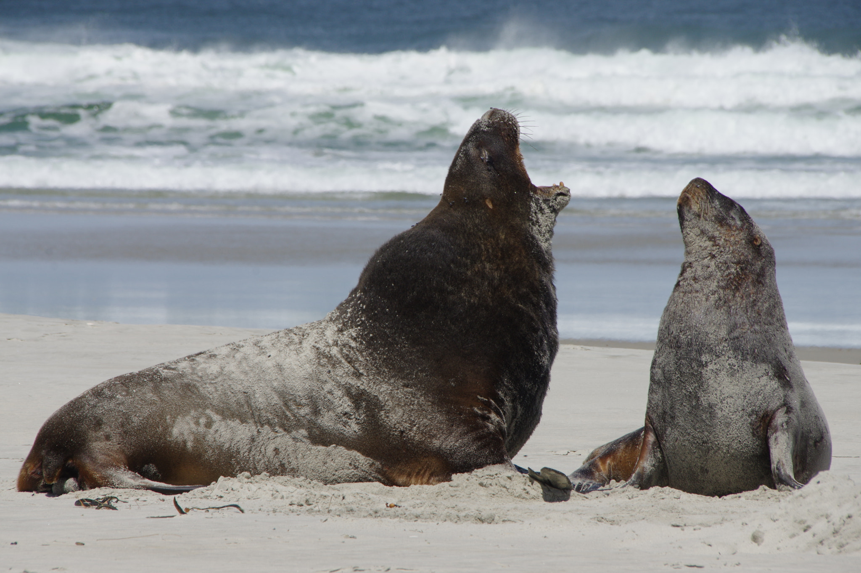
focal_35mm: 450
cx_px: 430
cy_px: 286
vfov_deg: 3.1
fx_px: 10754
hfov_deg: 4.6
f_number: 14
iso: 200
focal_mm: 300
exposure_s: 1/400
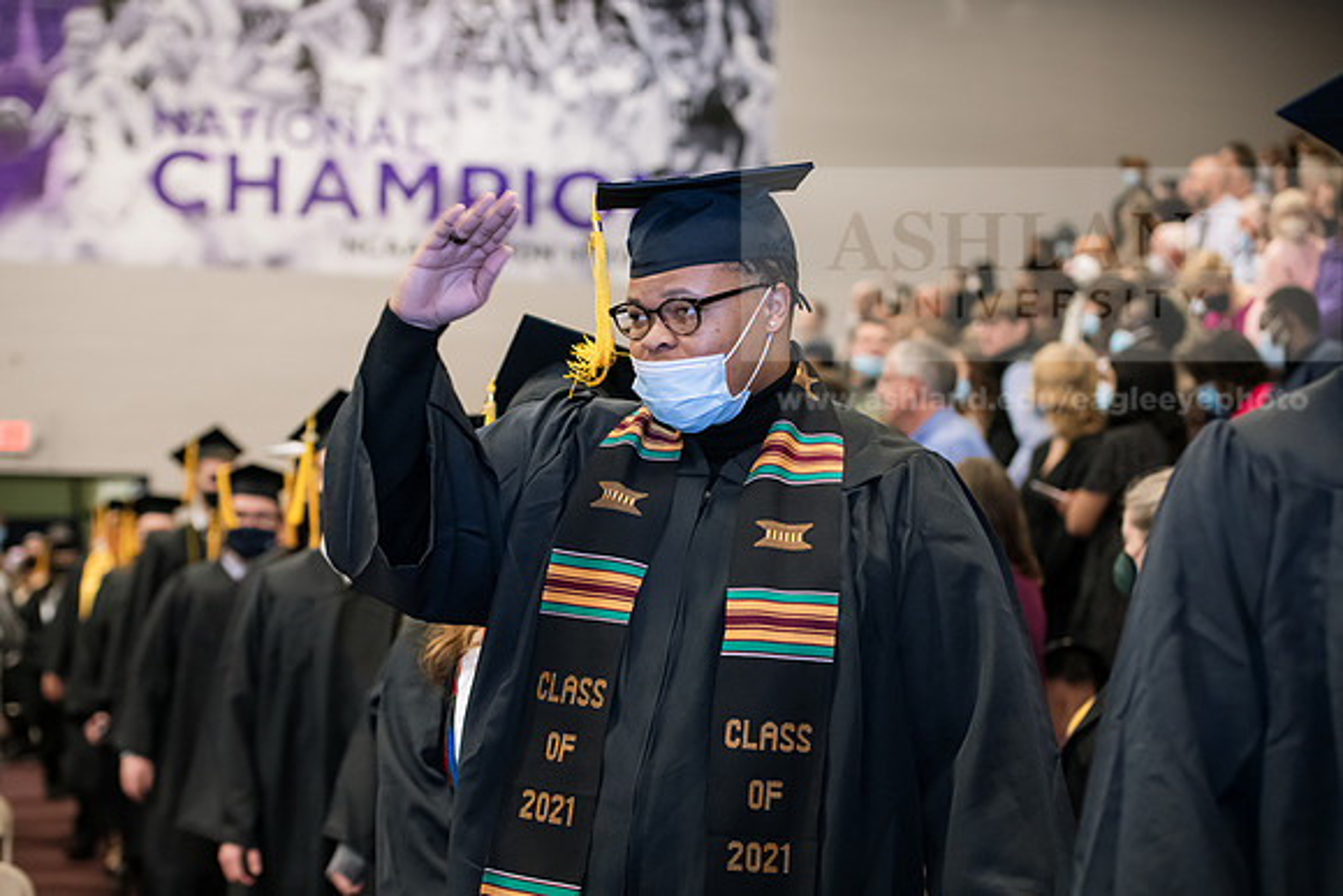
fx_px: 2612
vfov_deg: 19.5
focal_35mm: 70
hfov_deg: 28.8
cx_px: 672
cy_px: 448
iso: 1600
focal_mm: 70
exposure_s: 1/200
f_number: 3.5
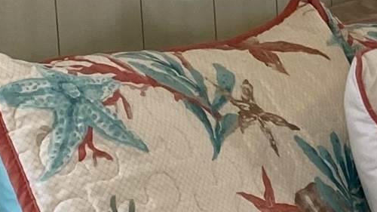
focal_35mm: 174
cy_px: 176
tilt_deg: -10.0
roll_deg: +0.3
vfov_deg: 7.0
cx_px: 694
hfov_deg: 11.4
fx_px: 1739
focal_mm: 4.25
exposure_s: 1/120
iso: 100
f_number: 1.8
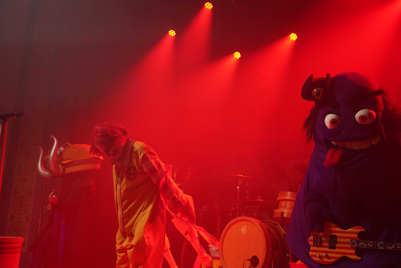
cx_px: 205
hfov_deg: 48.5
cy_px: 137
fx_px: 446
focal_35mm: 40
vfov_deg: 33.4
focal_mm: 39
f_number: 4
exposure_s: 1/160
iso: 4000
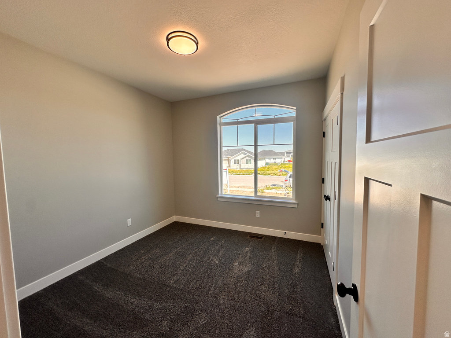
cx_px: 226
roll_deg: +1.0
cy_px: 169
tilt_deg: -4.1
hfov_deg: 102.1
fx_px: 182
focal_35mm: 14
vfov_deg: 85.7
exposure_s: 1/320
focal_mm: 2.22
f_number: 2.2
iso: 40
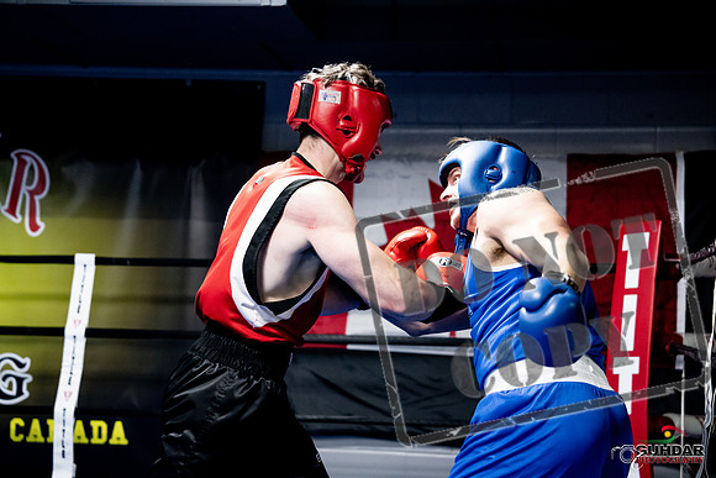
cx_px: 358
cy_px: 239
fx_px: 1392
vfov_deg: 19.5
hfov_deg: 28.8
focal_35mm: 70
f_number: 2.8
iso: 8000
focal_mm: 70
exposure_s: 1/1000
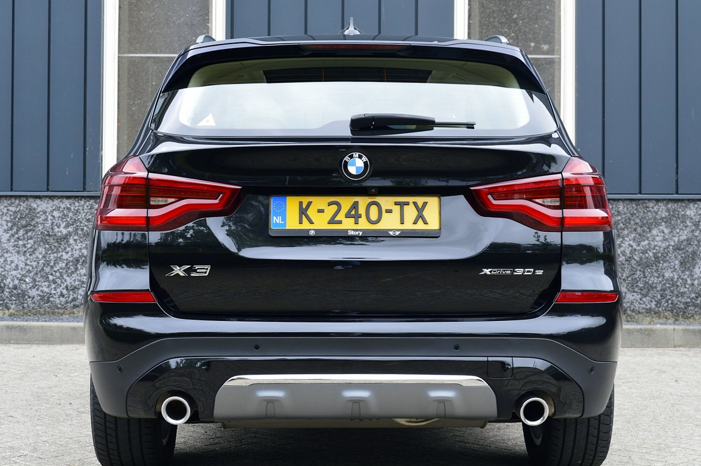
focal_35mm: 61
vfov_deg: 22.2
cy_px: 243
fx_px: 1187
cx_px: 337
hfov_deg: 32.9
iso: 400
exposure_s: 1/160
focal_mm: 38
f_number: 9
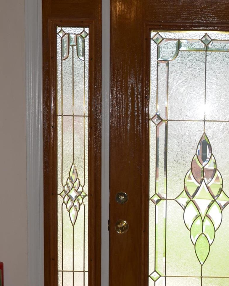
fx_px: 737
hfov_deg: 17.4
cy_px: 218
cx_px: 205
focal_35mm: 87
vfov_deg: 21.8
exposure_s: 1/200
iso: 200
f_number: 4
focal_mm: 26
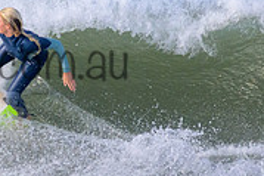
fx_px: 19019
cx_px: -28
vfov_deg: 0.5
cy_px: 45
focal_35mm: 2596
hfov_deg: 0.8
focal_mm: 800
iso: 2200
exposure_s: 1/2000
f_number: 11
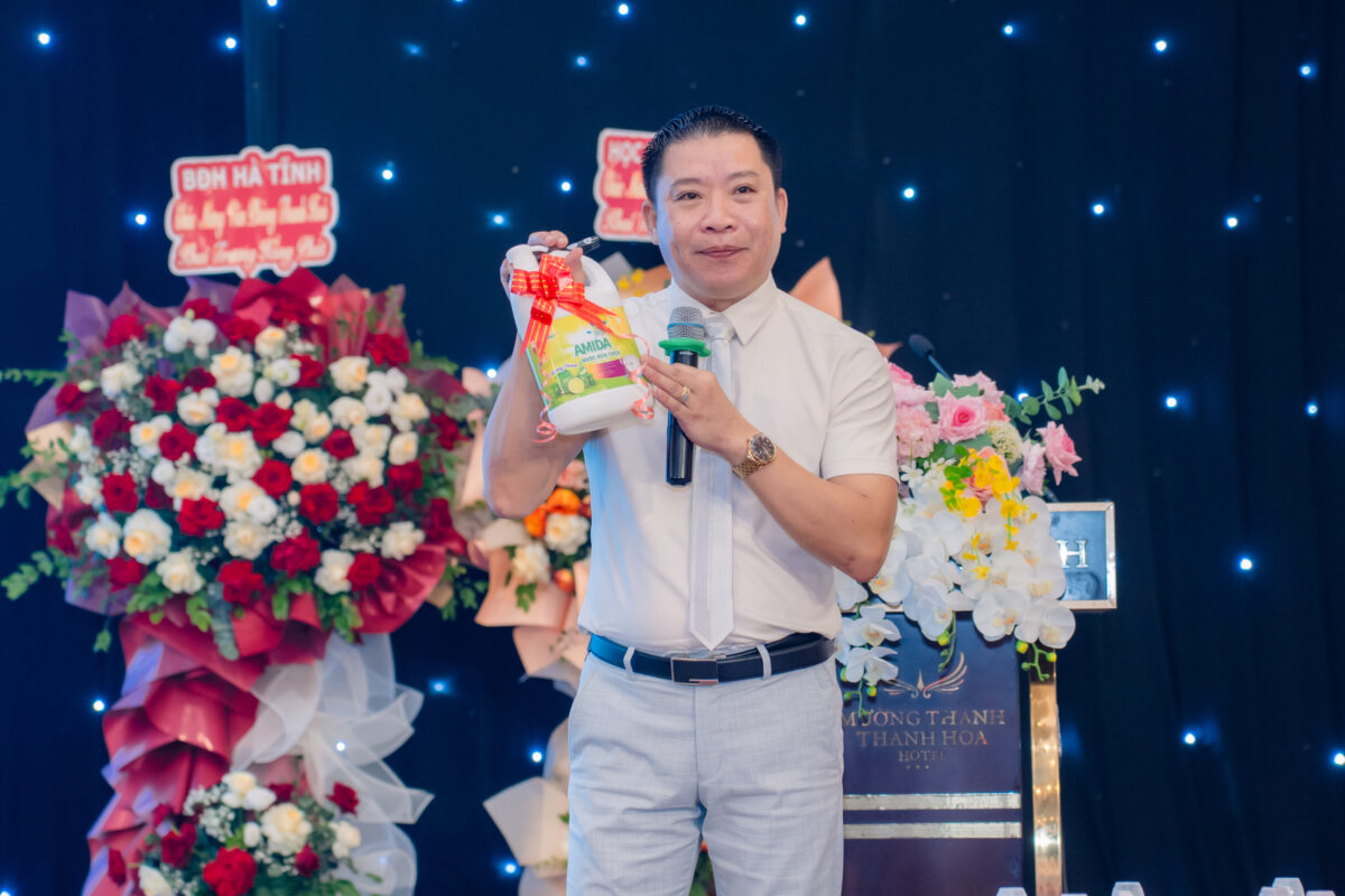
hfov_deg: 18.3
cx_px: 672
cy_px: 448
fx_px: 4184
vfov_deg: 12.2
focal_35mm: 112
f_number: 3.2
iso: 1000
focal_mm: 75
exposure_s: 1/160
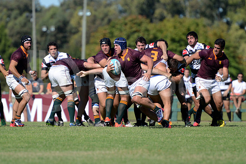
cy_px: 82
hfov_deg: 7.6
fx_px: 1845
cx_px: 123
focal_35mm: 270
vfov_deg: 5.1
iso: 320
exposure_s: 1/1600
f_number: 4
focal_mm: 270
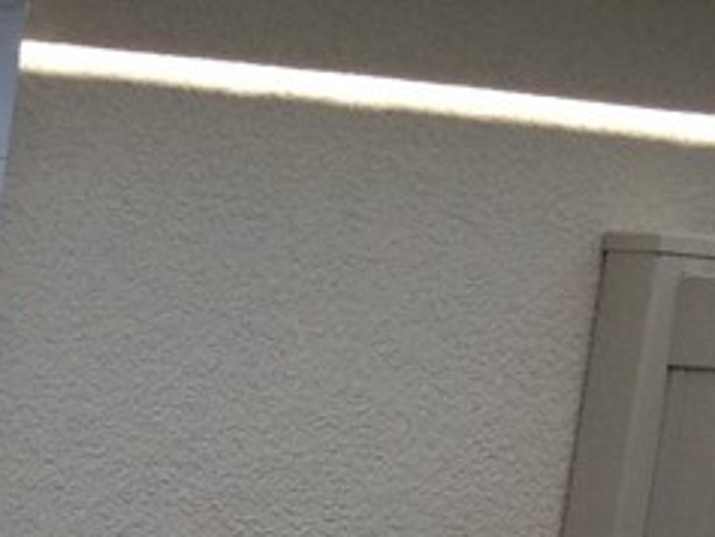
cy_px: 920
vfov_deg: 6.2
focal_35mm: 236
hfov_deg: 7.8
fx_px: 4877
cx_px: -1029
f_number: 2.4
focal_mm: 4.28
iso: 50
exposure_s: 1/272
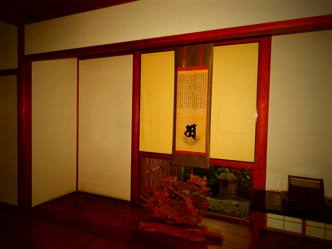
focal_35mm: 24
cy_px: 124
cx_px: 166
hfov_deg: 71.6
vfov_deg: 56.8
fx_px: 230
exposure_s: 1/30
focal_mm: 4.3
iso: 200
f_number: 3.4
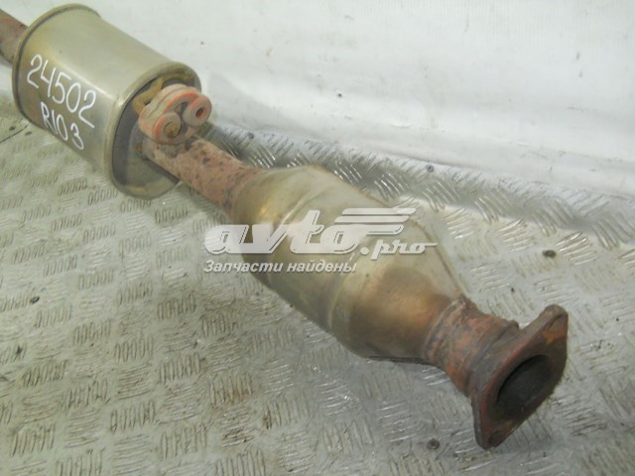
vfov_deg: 35.1
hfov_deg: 45.8
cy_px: 238
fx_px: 752
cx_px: 318
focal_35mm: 41
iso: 250
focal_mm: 6.72
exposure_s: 1/30
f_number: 3.1
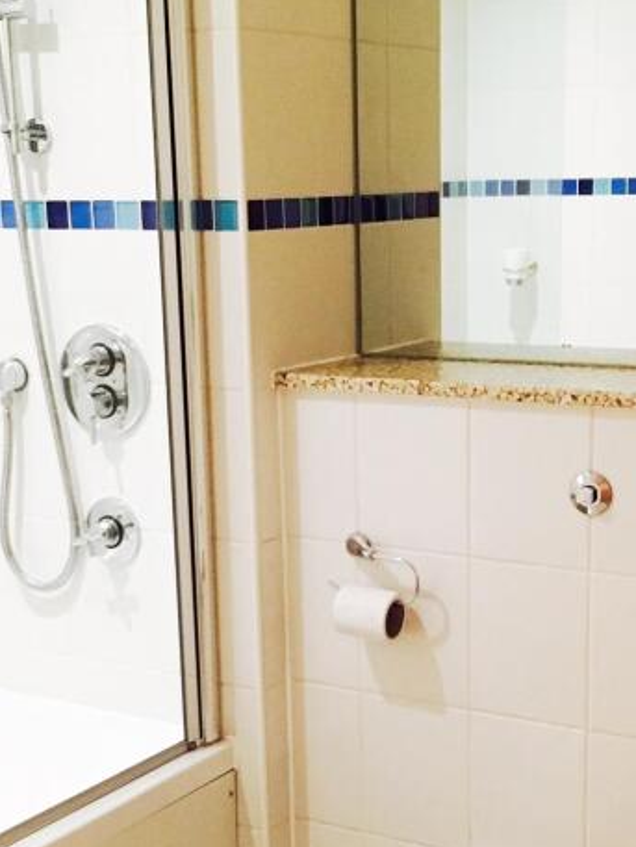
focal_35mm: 65
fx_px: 1592
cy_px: 558
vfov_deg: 29.6
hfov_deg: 22.6
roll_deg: +2.0
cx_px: 339
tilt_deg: -13.9
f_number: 2.2
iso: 200
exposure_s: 1/20
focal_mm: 4.15
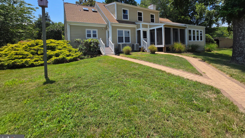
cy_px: 47
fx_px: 97
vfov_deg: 68.8
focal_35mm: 15
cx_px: 122
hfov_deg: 103.0
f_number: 1.9
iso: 40
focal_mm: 2.2
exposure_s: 1/1834
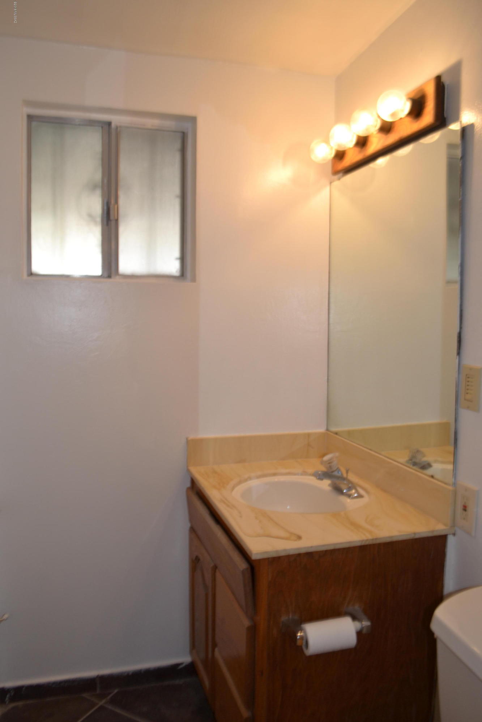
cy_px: 361
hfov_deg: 47.9
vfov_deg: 67.4
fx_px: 542
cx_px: 241
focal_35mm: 27
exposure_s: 1/125
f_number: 3.5
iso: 280
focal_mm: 18
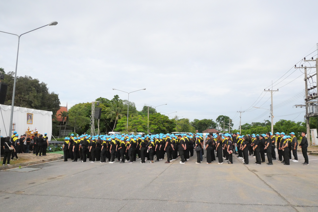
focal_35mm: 24
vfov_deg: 53.2
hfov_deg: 73.7
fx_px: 212
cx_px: 159
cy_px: 106
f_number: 9
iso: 3200
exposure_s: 1/4000
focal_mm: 12
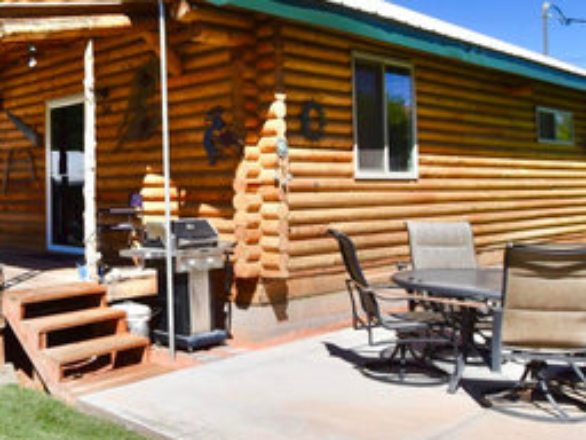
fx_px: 609
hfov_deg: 44.7
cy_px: 173
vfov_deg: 39.5
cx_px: 18
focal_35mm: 36
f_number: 8
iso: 160
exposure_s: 1/500
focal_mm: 10
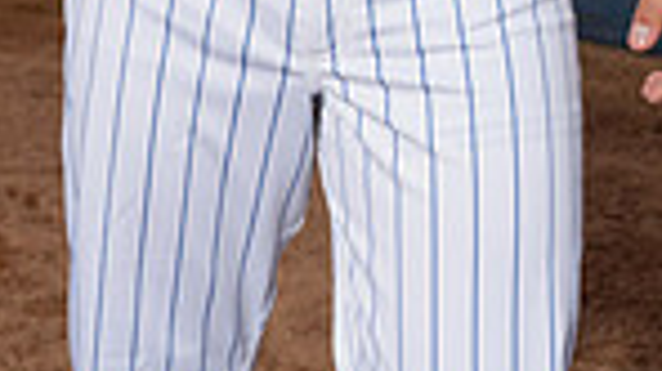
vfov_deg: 9.9
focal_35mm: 105
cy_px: -559
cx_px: 416
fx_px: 1842
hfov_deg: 20.3
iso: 250
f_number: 5
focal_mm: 33
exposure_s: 1/250
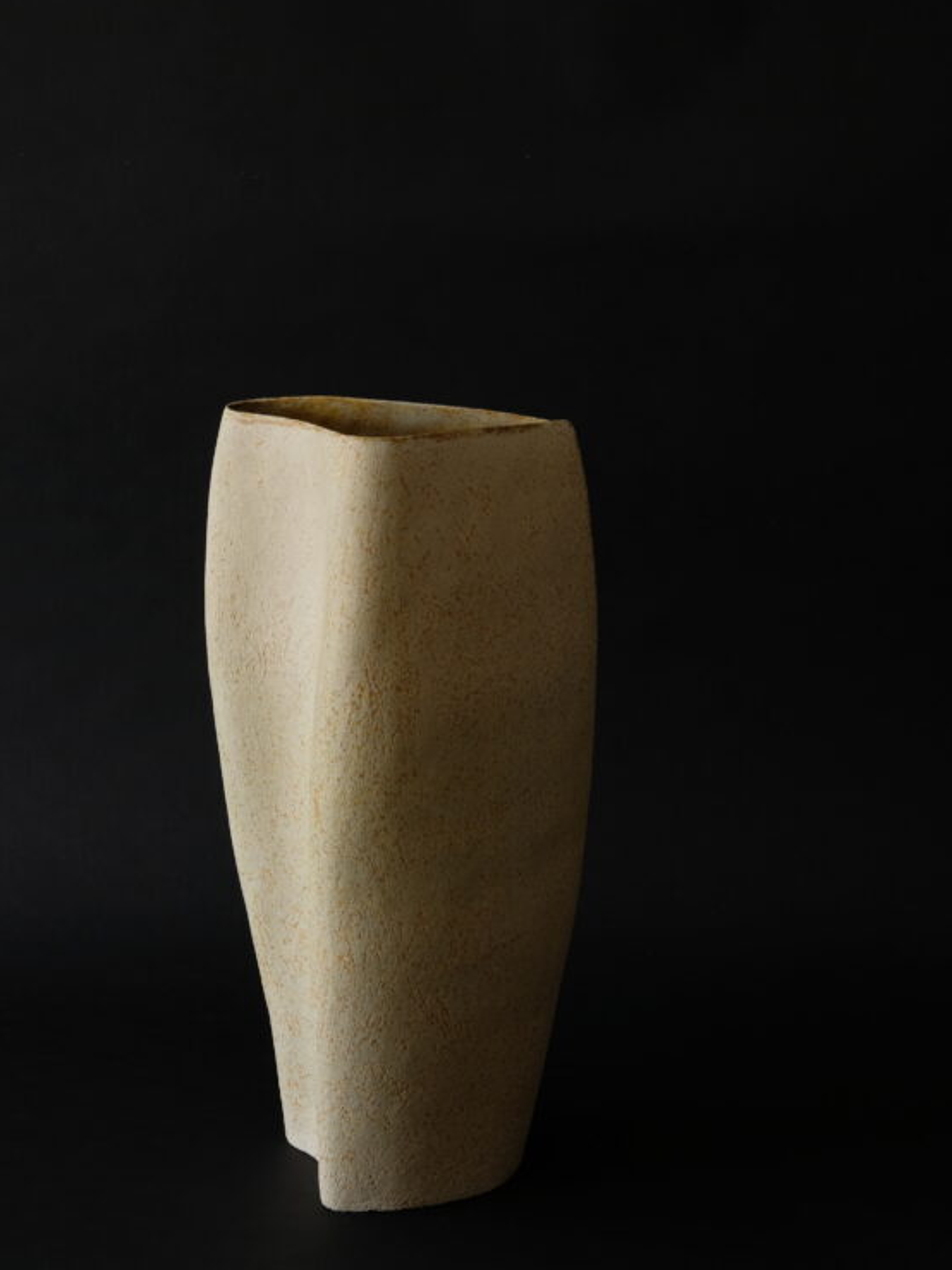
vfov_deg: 28.1
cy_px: 564
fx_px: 2531
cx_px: 405
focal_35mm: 69
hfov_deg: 21.3
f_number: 13
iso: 200
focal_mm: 35
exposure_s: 1/10
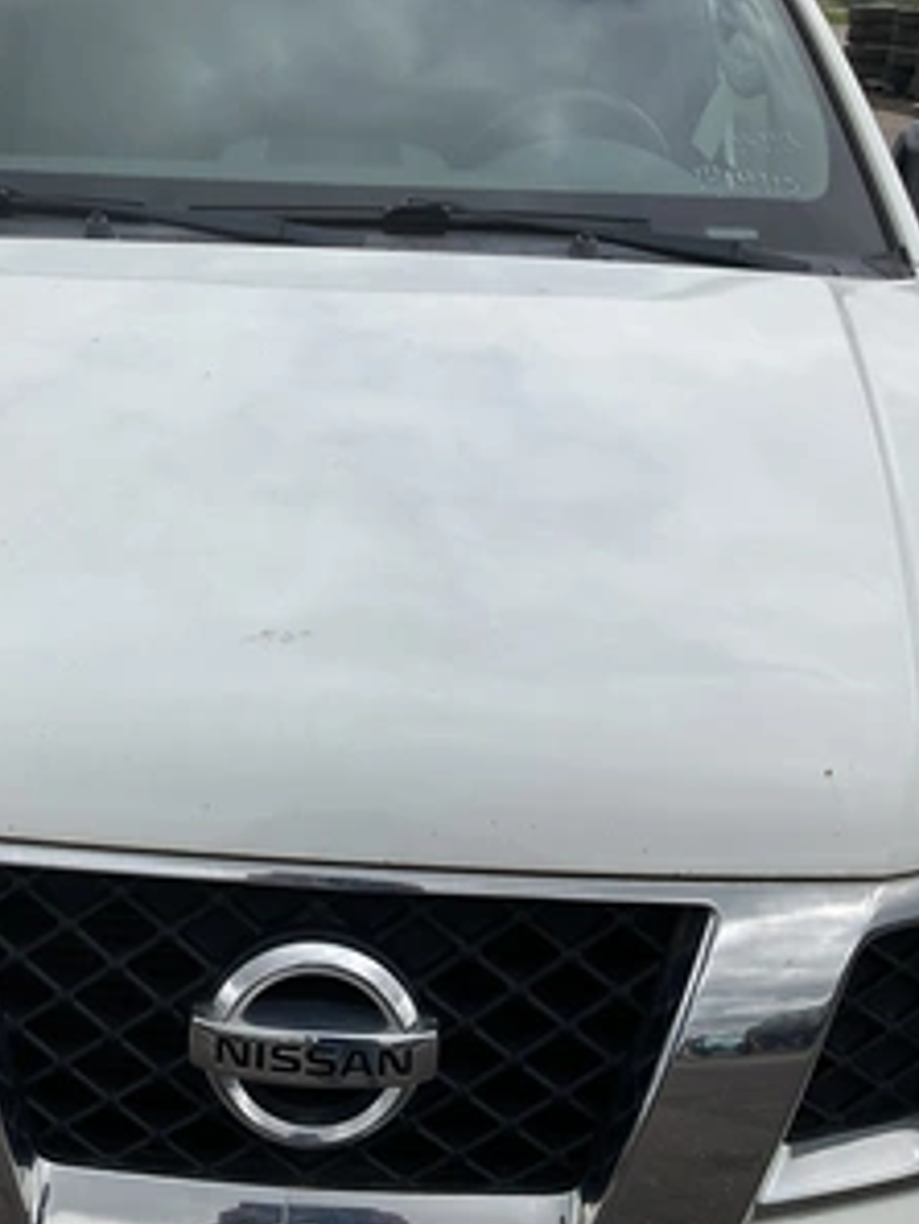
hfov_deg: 36.2
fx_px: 1380
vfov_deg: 47.8
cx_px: 256
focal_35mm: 39
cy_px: 614
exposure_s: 1/2538
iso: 25
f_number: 1.8
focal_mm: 3
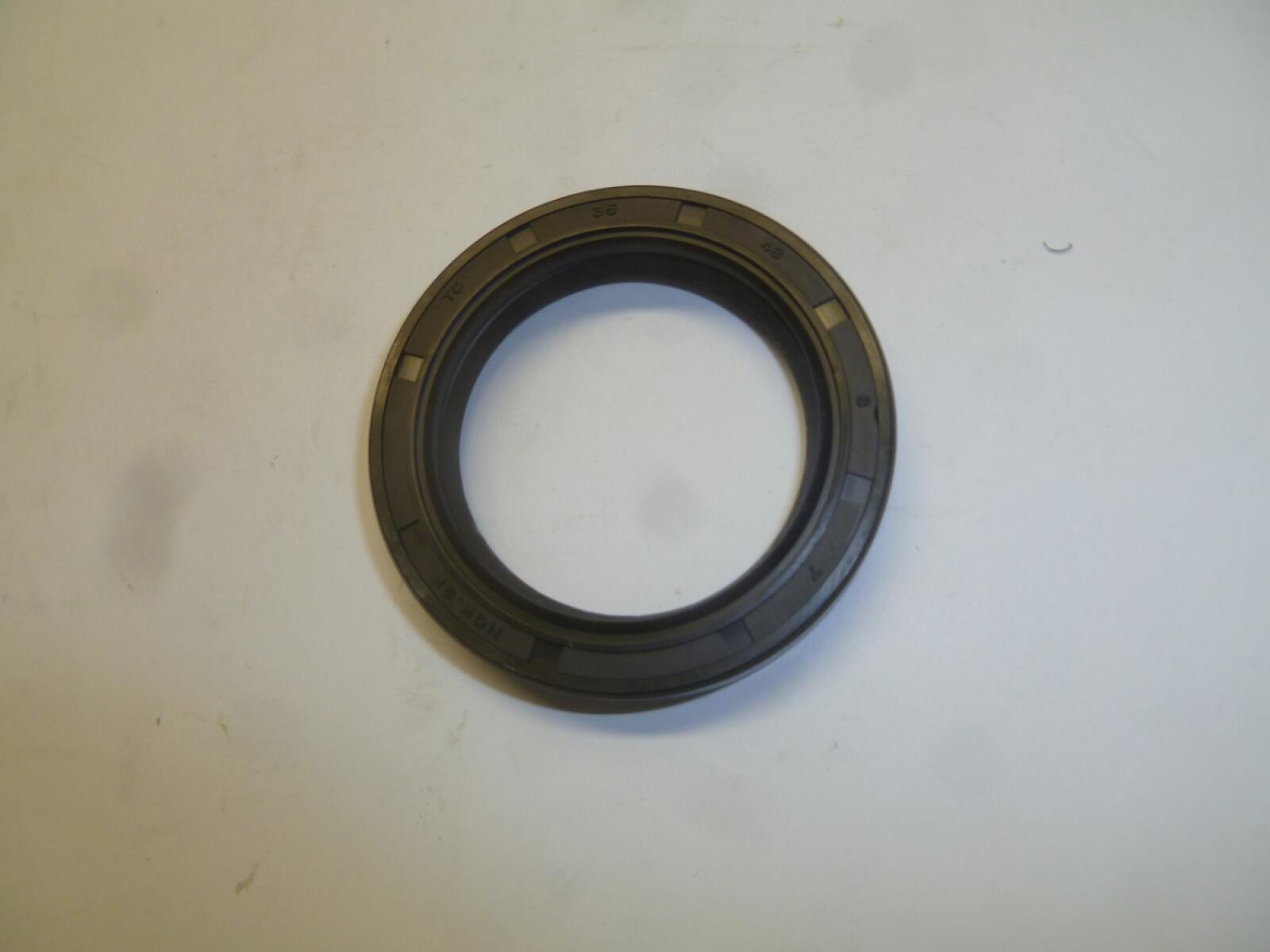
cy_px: 476
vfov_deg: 49.7
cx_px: 635
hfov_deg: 63.4
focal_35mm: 28
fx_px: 1027
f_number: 3.3
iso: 100
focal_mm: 5
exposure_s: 1/30
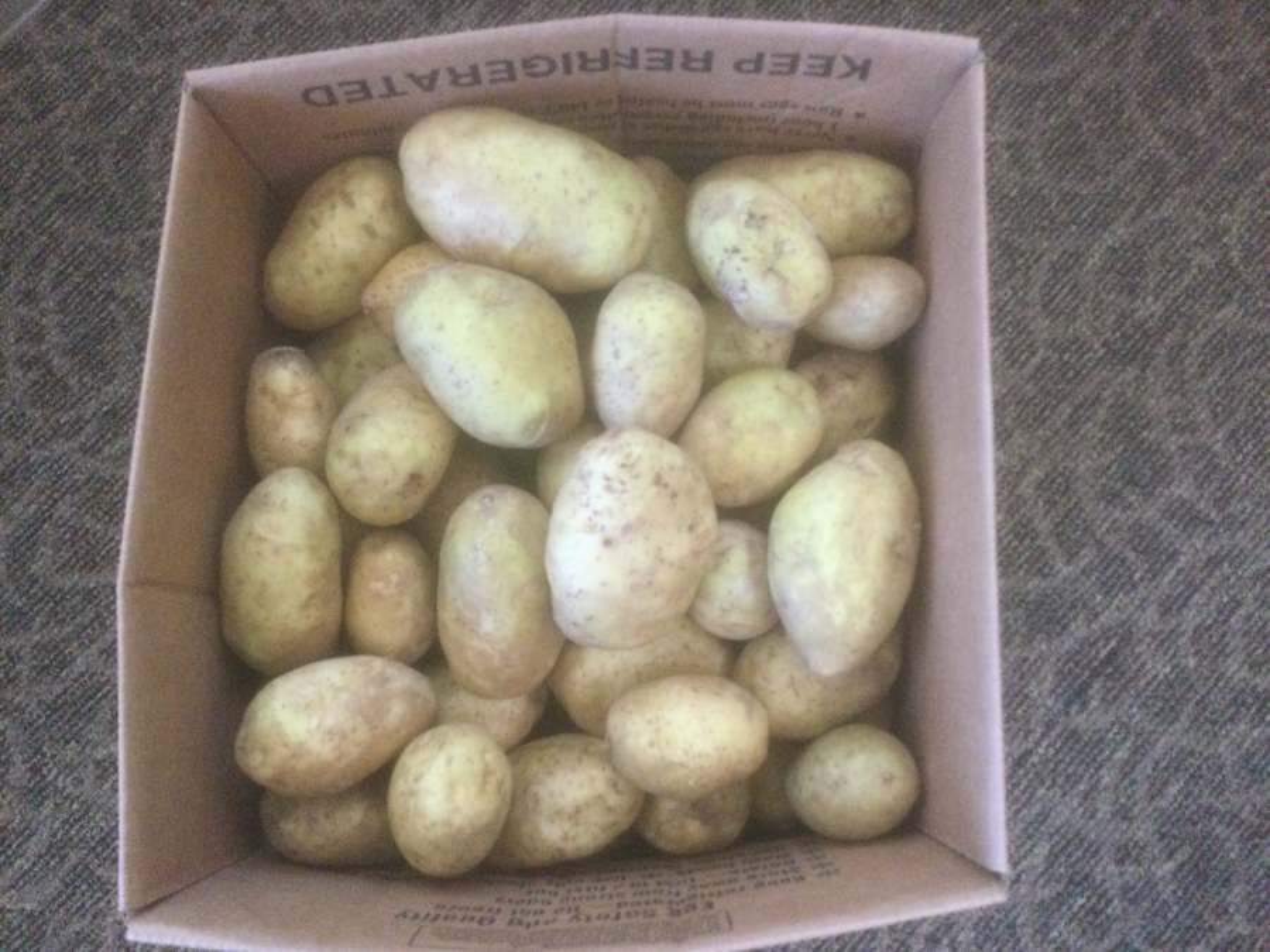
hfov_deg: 58.4
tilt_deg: -83.4
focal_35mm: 31
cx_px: 635
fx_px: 1137
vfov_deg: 45.4
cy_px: 476
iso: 200
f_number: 2.4
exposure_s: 1/30
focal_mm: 3.3
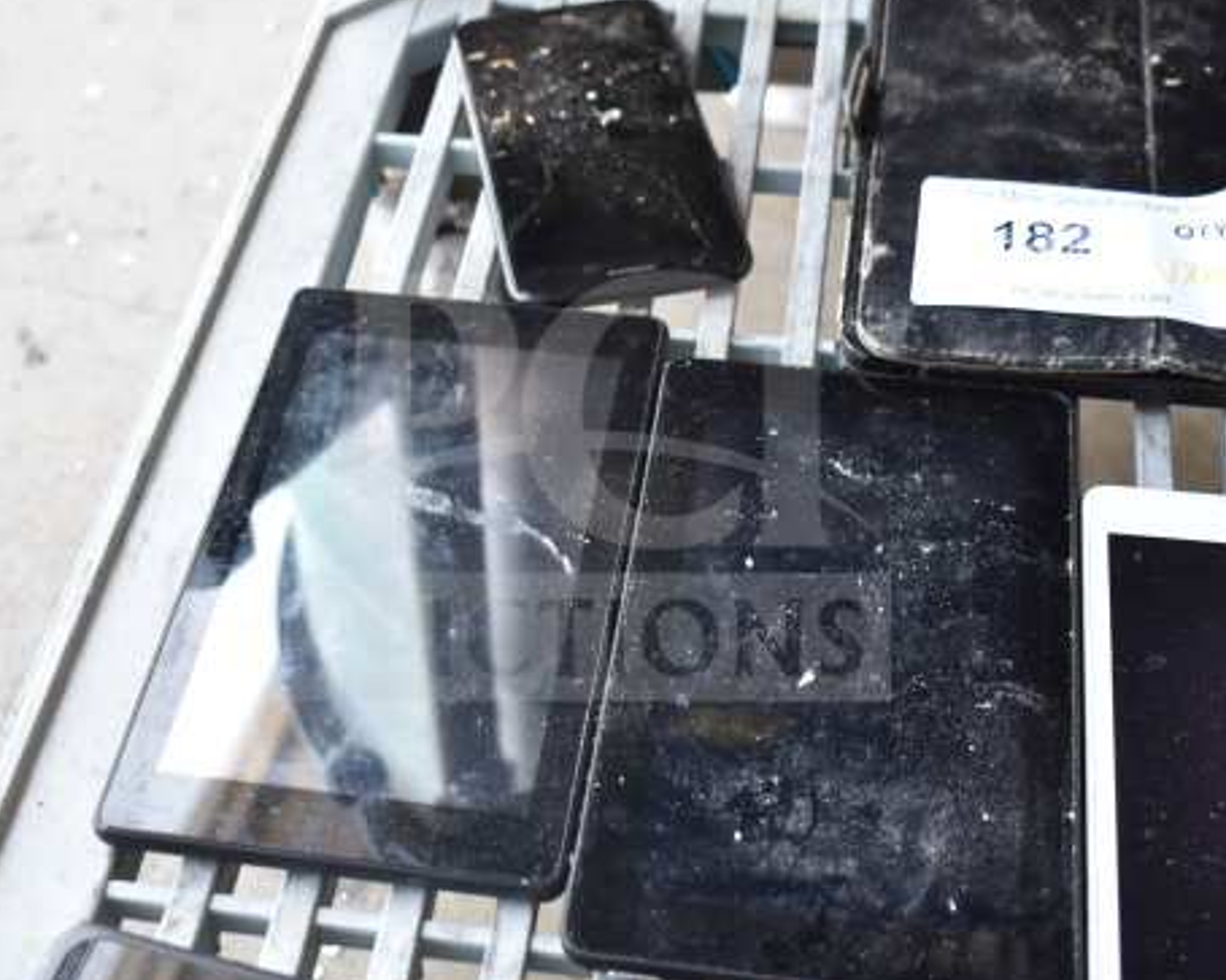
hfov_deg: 35.4
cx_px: 586
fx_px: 1923
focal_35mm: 53
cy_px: 487
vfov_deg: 28.6
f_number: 4.2
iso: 500
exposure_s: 1/50
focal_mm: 28
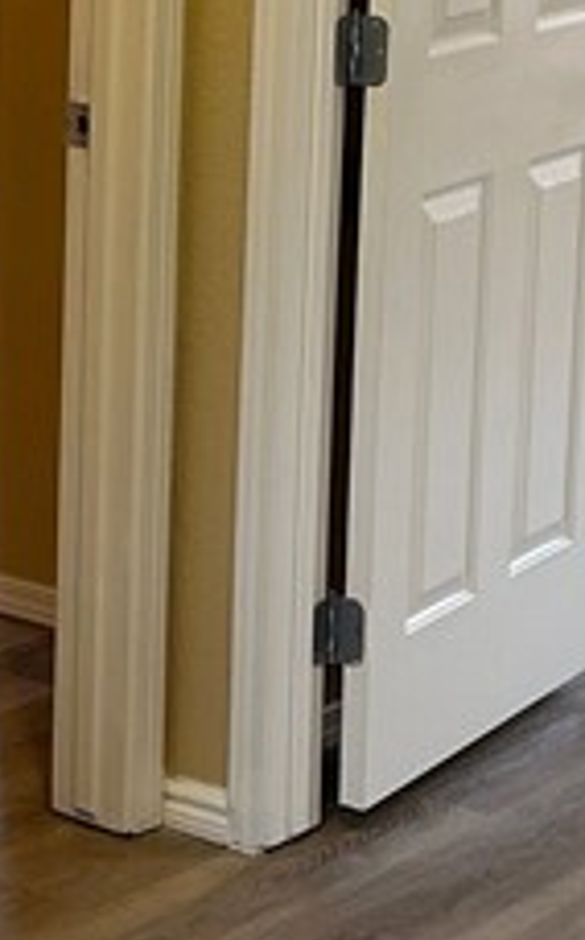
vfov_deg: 16.7
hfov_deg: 10.4
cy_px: 214
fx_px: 3171
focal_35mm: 124
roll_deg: -0.7
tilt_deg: -11.1
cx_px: -103
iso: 64
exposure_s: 1/60
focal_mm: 5.7
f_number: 1.5
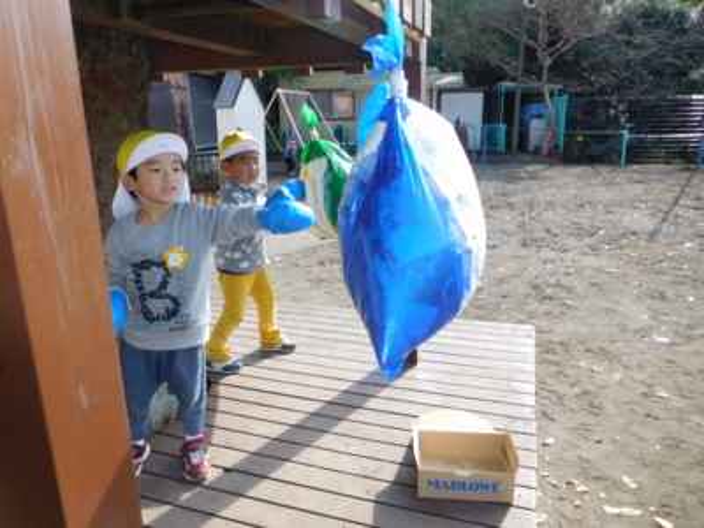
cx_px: 352
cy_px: 264
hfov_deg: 69.4
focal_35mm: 25
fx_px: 508
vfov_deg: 54.9
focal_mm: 4.5
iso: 125
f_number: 3.4
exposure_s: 1/320
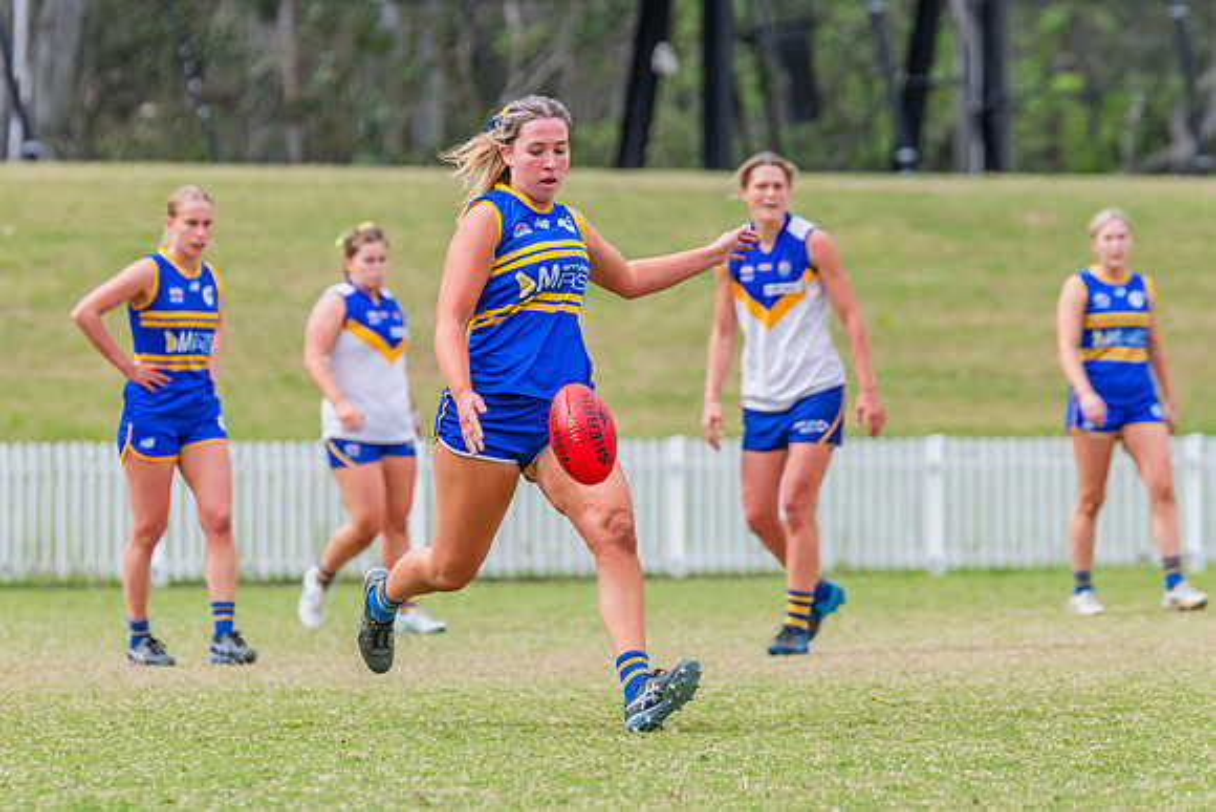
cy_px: 421
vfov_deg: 3.3
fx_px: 14002
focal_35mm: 414
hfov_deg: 5.0
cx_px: 539
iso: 800
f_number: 8
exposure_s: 1/1250
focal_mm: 360
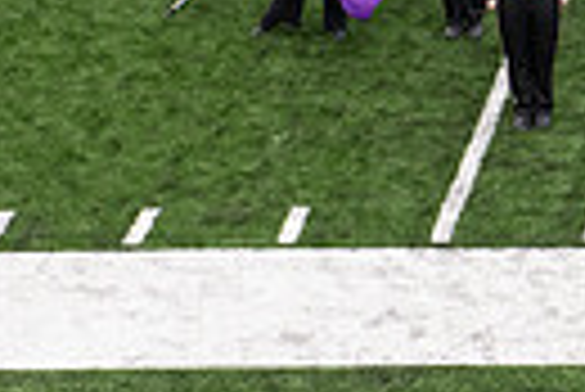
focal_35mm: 313
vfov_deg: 4.4
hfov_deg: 6.4
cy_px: -155
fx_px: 5092
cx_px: 1188
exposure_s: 1/320
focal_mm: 70
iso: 640
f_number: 10
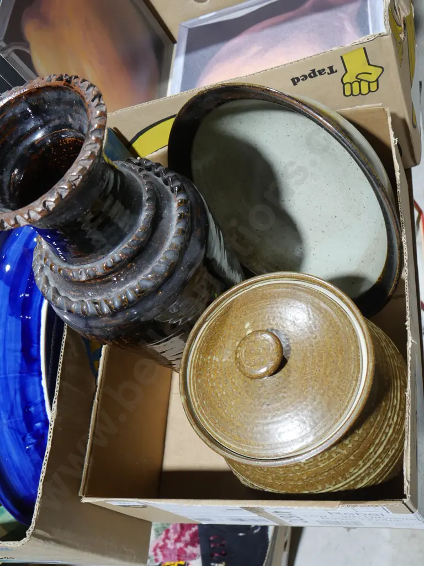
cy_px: 283
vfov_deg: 46.8
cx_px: 212
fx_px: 653
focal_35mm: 40
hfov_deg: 36.0
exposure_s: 1/60
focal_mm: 20
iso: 1000
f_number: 5.6
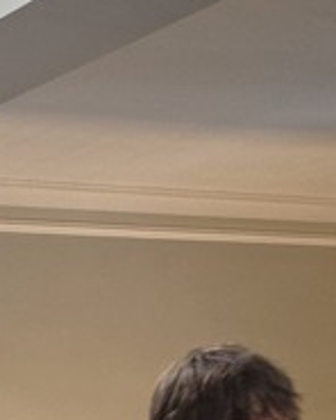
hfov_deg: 12.0
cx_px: -136
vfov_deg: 13.9
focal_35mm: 124
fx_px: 1541
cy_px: 738
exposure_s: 1/120
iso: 160
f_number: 1.4
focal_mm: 6.5
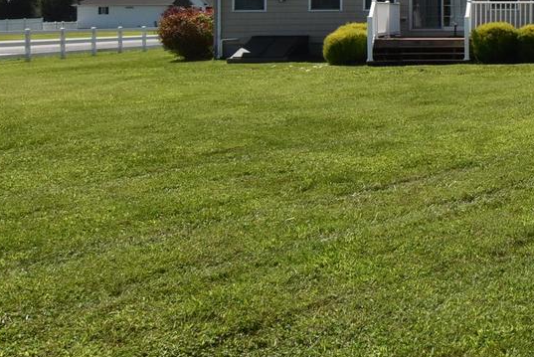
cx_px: 657
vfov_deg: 21.7
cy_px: -2
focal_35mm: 60
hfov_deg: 28.4
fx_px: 896
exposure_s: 1/1000
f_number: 16
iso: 800
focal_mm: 15
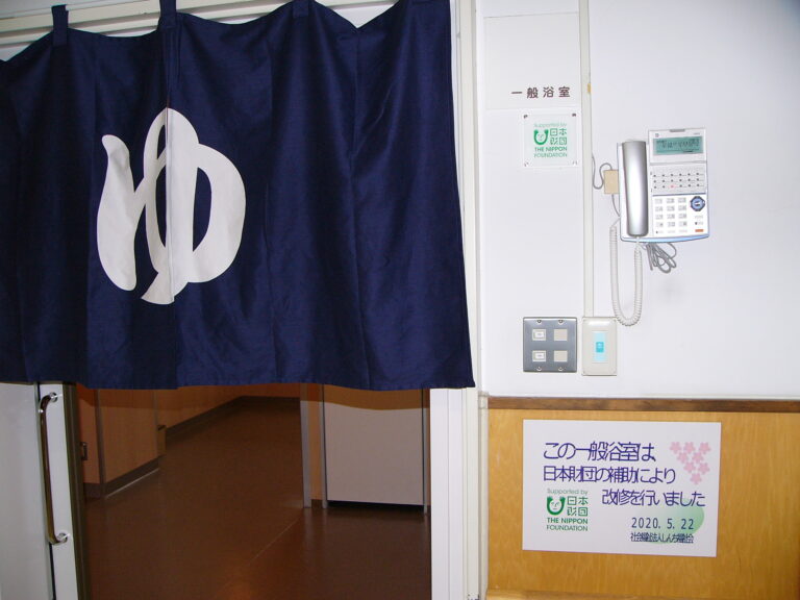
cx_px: 400
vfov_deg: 39.7
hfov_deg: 51.4
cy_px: 300
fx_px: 832
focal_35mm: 36
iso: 100
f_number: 2.8
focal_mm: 6
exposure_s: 1/60
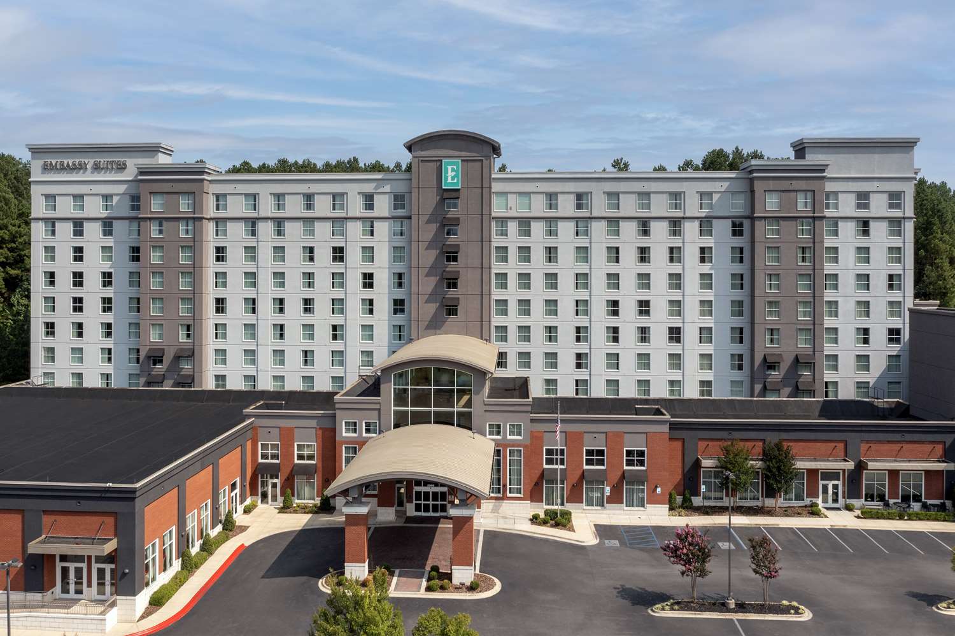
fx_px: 742
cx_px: 478
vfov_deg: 46.4
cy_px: 318
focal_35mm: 28
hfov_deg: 65.5
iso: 100
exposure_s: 1/500
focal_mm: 10.26
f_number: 6.3
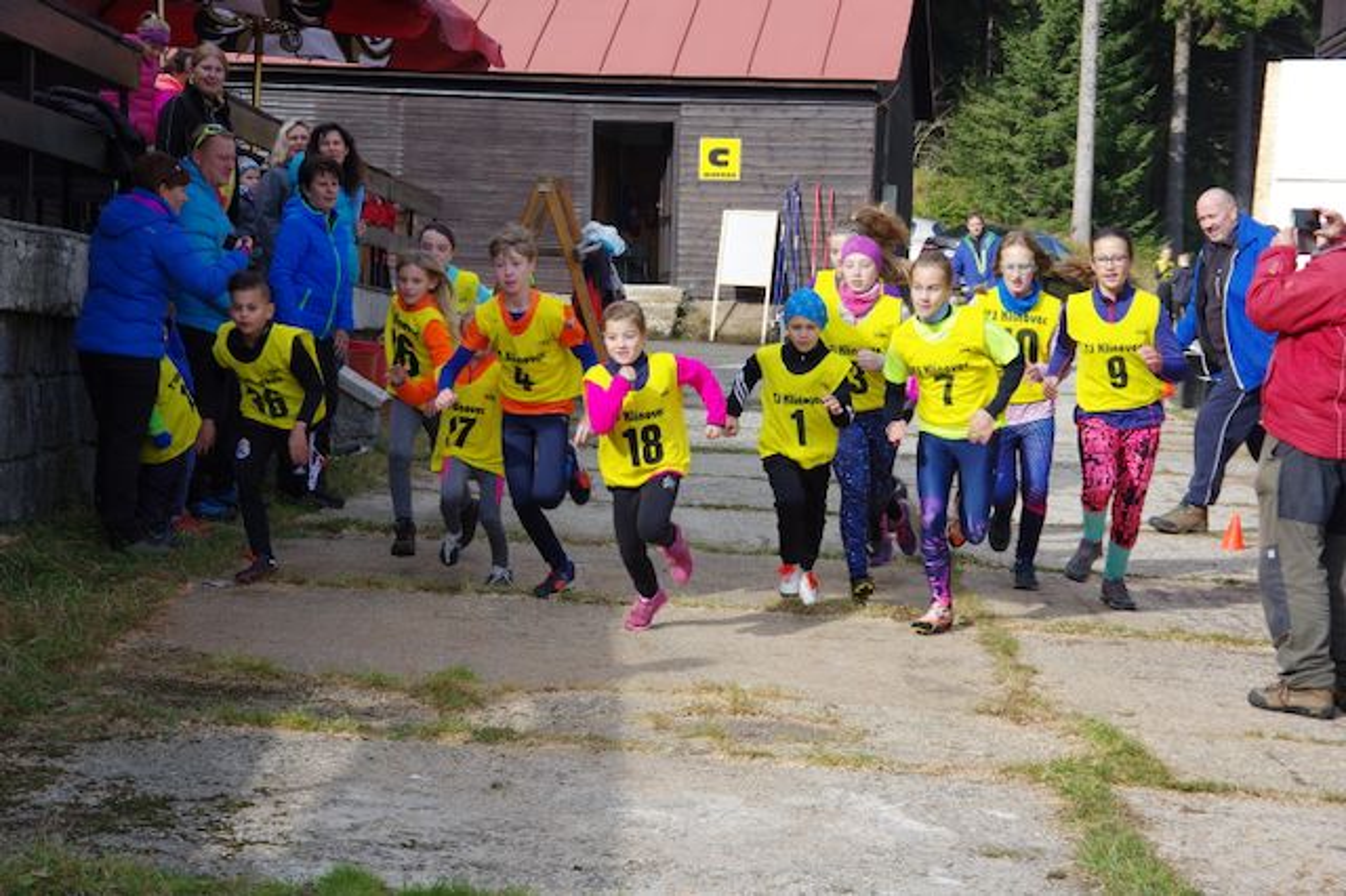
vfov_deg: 17.3
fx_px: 2952
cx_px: 673
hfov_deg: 25.7
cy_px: 448
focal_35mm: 79
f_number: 8
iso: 200
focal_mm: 53
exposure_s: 1/250
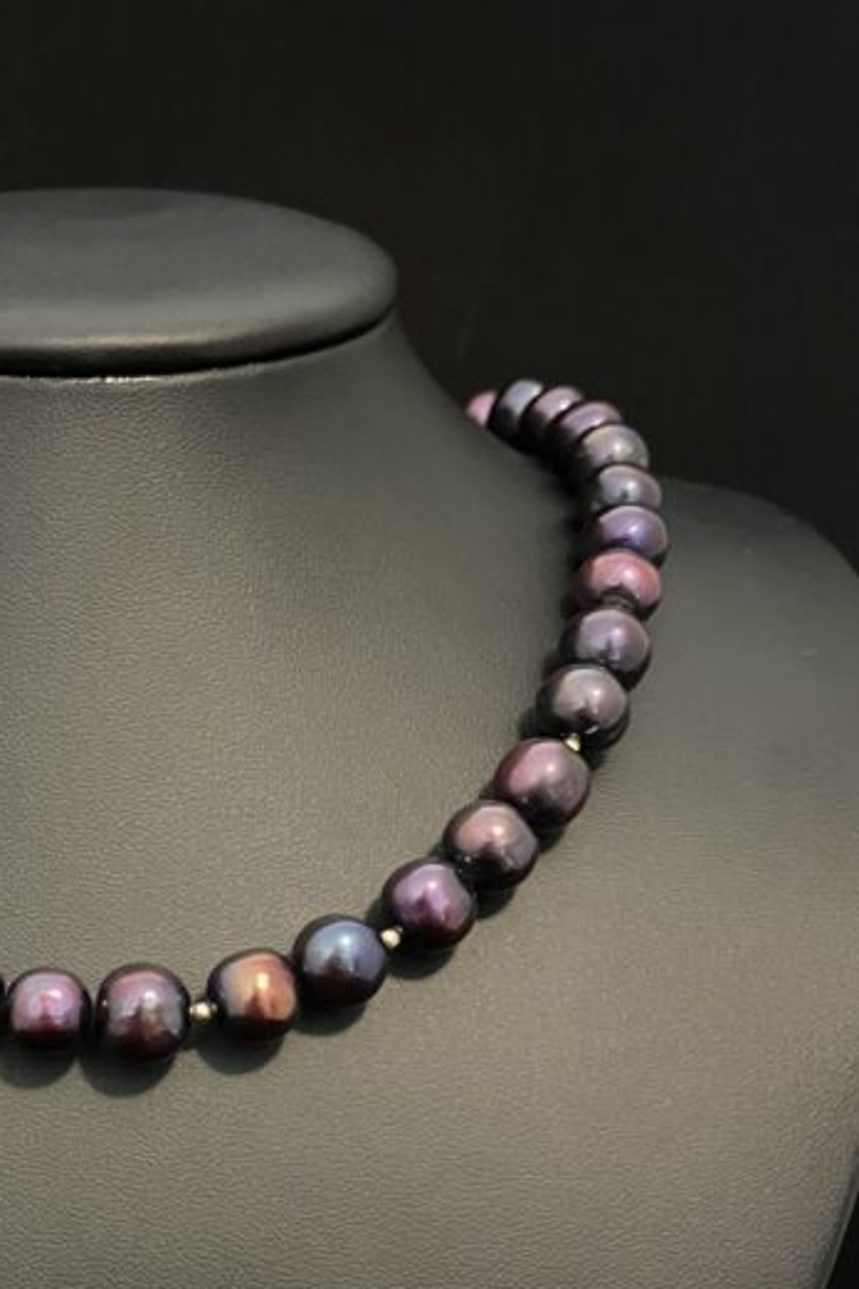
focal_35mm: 53
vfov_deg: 36.6
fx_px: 1897
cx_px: 67
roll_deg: +0.5
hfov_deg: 24.7
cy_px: 968
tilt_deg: -15.5
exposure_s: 1/24
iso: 1000
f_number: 1.6
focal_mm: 5.1
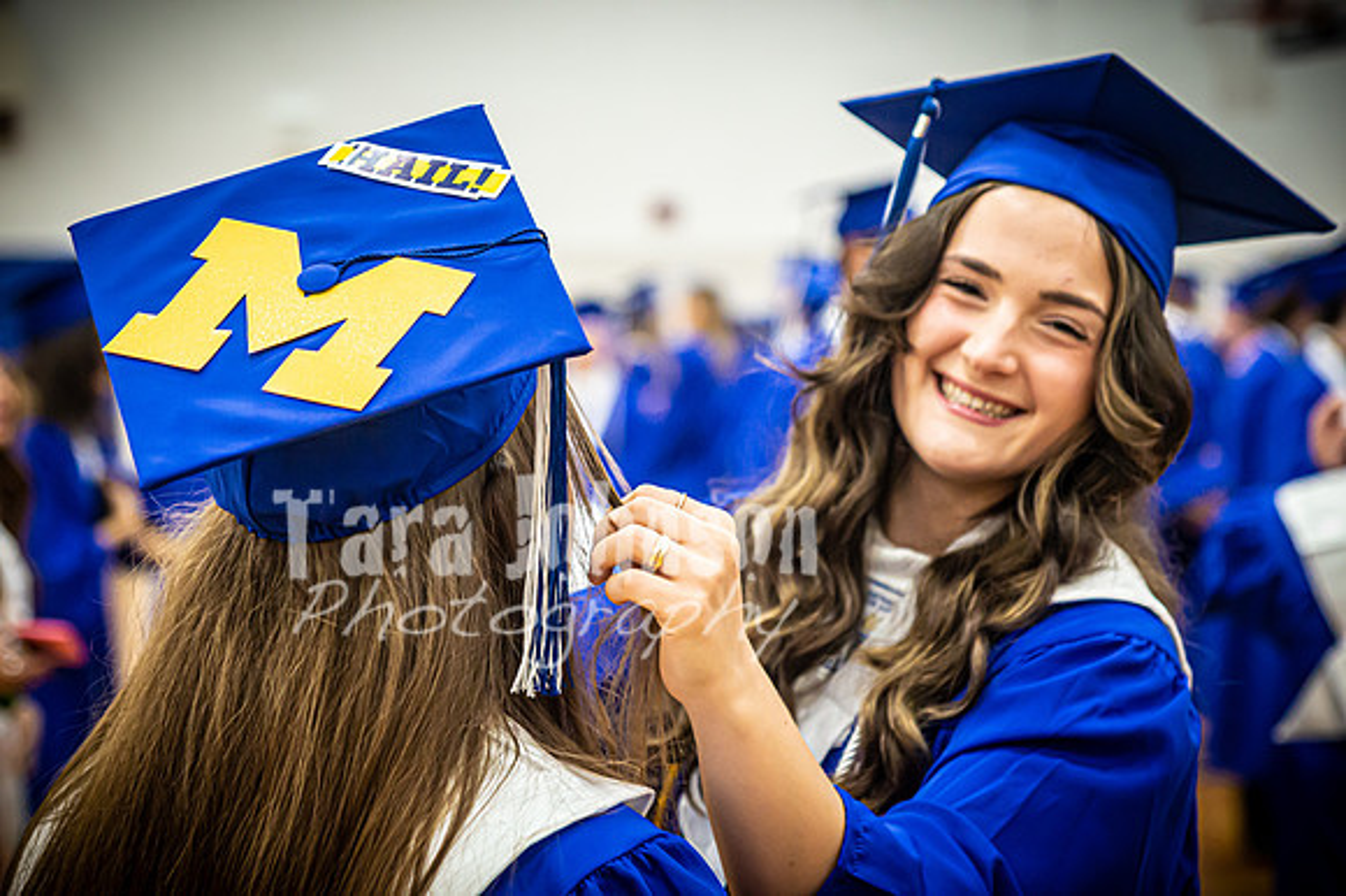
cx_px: 673
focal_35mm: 105
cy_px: 448
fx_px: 3923
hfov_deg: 19.5
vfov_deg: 13.0
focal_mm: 70
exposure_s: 1/200
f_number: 2.8
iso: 2500
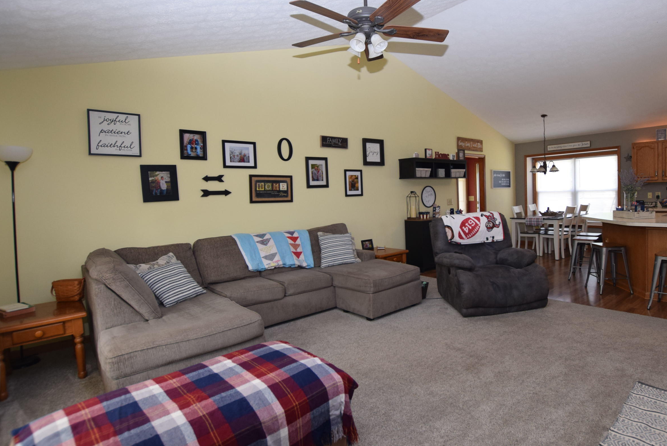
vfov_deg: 64.6
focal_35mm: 19
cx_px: 393
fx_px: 352
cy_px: 211
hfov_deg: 86.0
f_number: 4.5
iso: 800
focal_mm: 10
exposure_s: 1/80
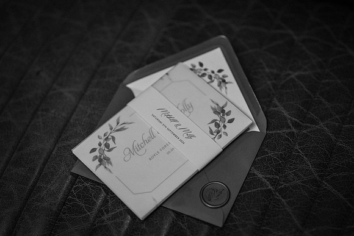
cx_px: 177
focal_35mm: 85
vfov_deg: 16.1
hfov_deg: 23.9
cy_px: 118
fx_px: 836
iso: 100
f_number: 2.2
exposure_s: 1/400
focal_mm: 85
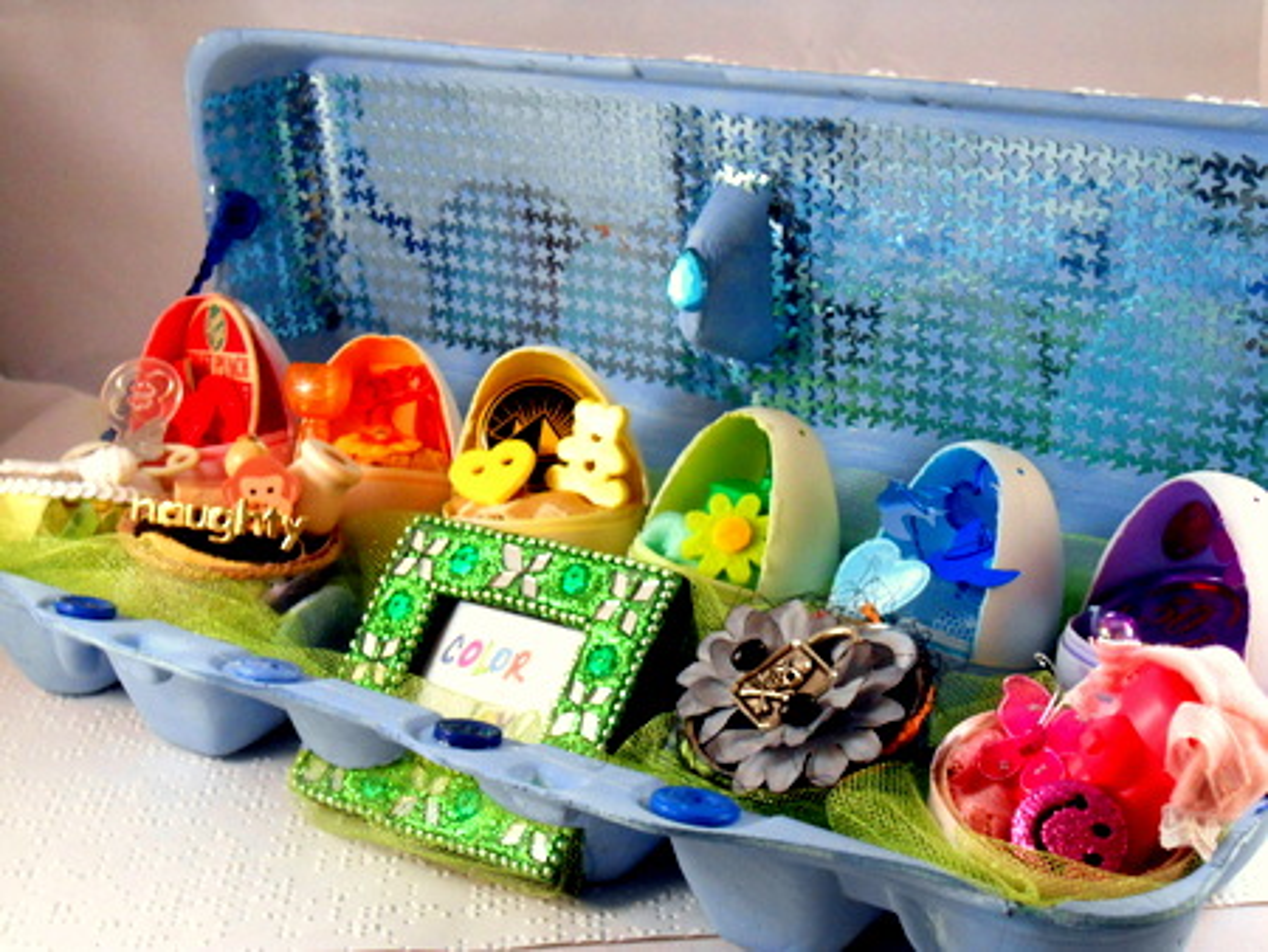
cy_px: 476
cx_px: 634
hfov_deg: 34.3
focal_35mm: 56
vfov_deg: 26.1
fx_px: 2052
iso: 400
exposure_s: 1/20
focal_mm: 10
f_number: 5.2
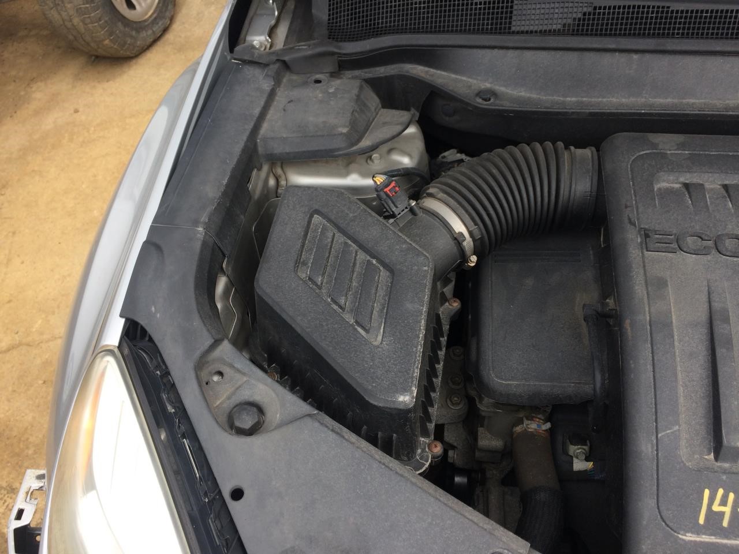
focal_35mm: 29
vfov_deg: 48.2
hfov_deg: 61.7
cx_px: 370
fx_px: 619
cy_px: 277
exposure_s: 1/471
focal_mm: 4.15
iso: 32
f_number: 2.2
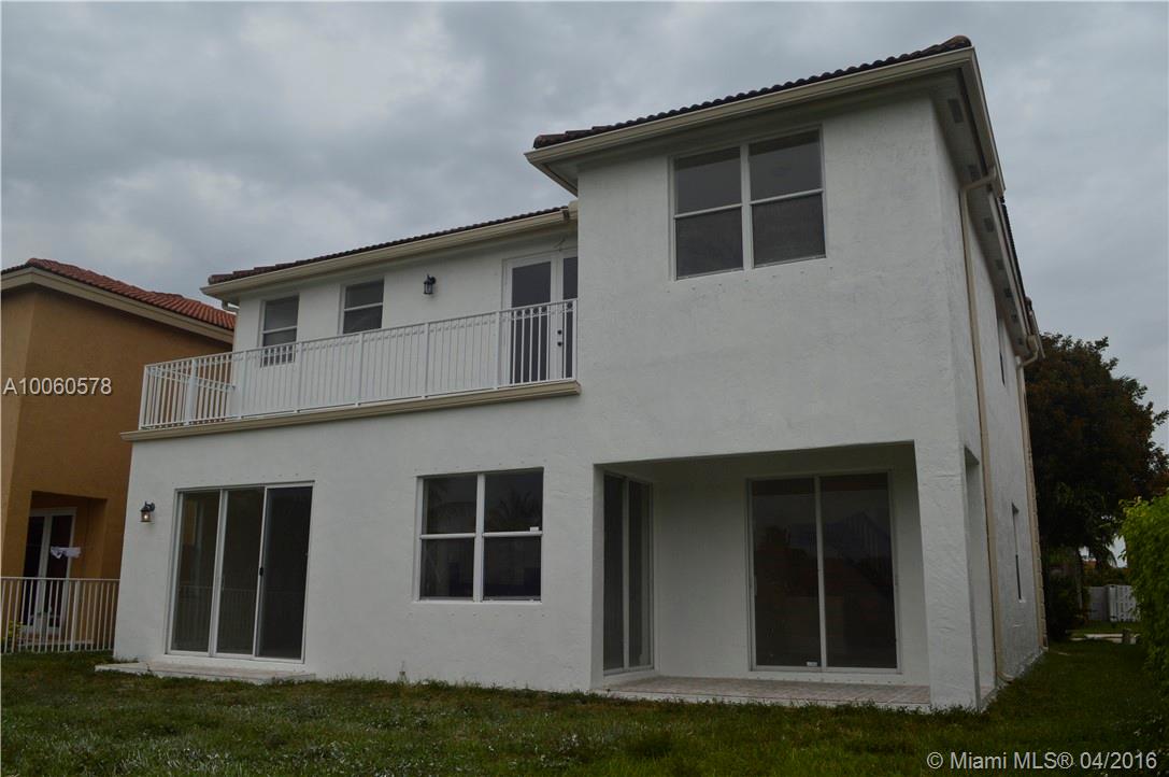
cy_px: 388
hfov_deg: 62.0
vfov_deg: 43.5
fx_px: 973
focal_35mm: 30
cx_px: 584
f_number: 11
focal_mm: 20
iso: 320
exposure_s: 1/500
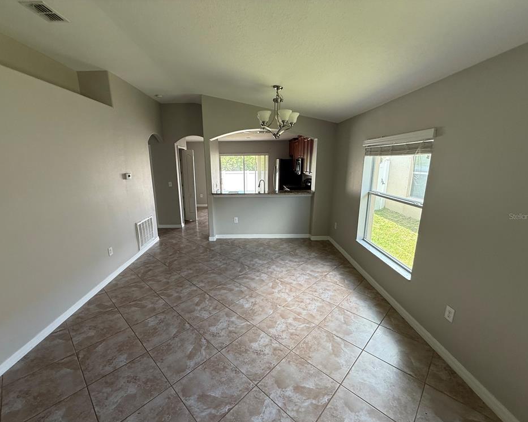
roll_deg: -0.1
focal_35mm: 15
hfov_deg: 96.8
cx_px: 254
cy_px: 216
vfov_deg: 84.0
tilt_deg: -10.0
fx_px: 234
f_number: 2.2
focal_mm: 2.22
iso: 80
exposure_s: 1/99
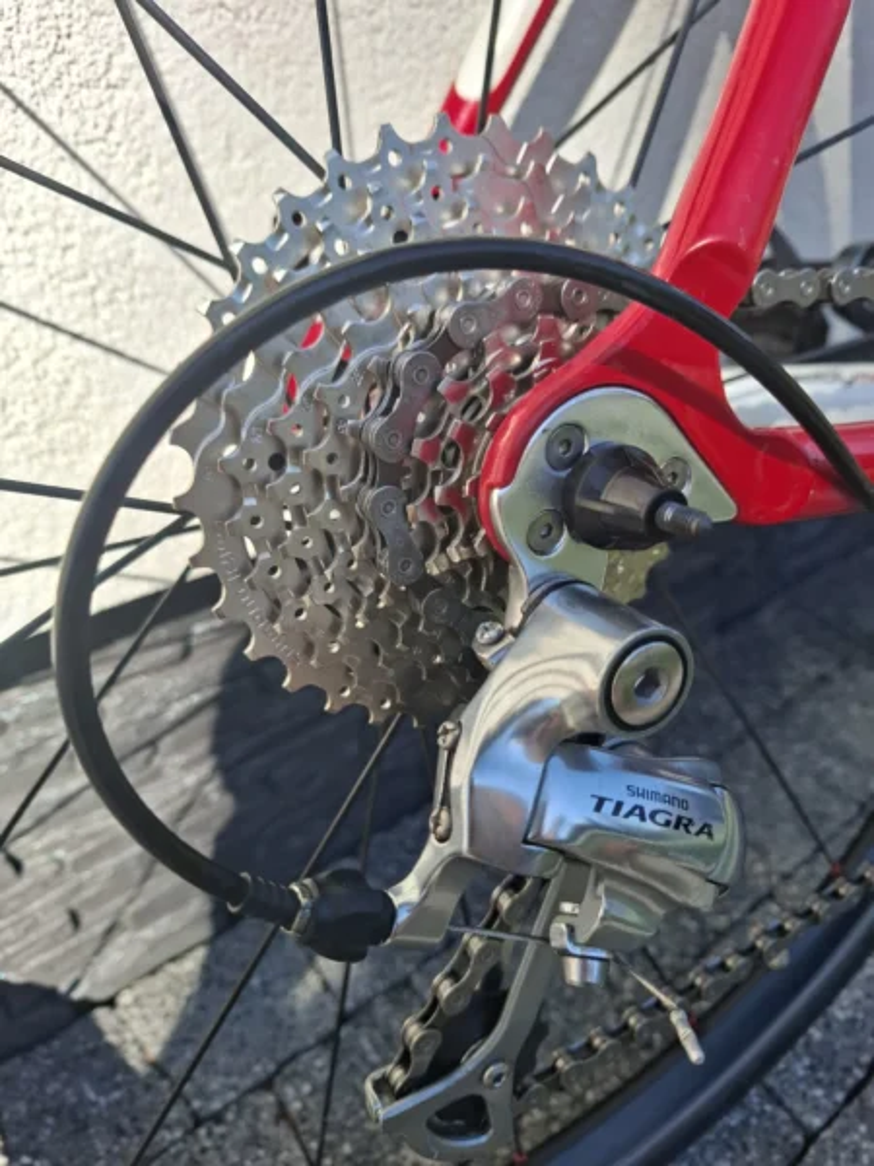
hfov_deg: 58.9
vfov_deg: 73.9
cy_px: 583
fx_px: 774
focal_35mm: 23
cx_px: 437
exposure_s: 1/749
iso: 50
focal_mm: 5.54
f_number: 1.8
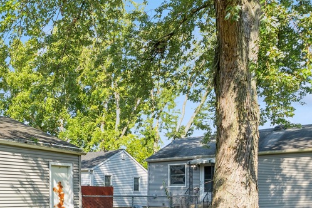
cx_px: 17
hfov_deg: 44.0
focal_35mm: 39
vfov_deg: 32.9
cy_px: 175
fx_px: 338
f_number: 10
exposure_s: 1/60
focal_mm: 12
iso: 100
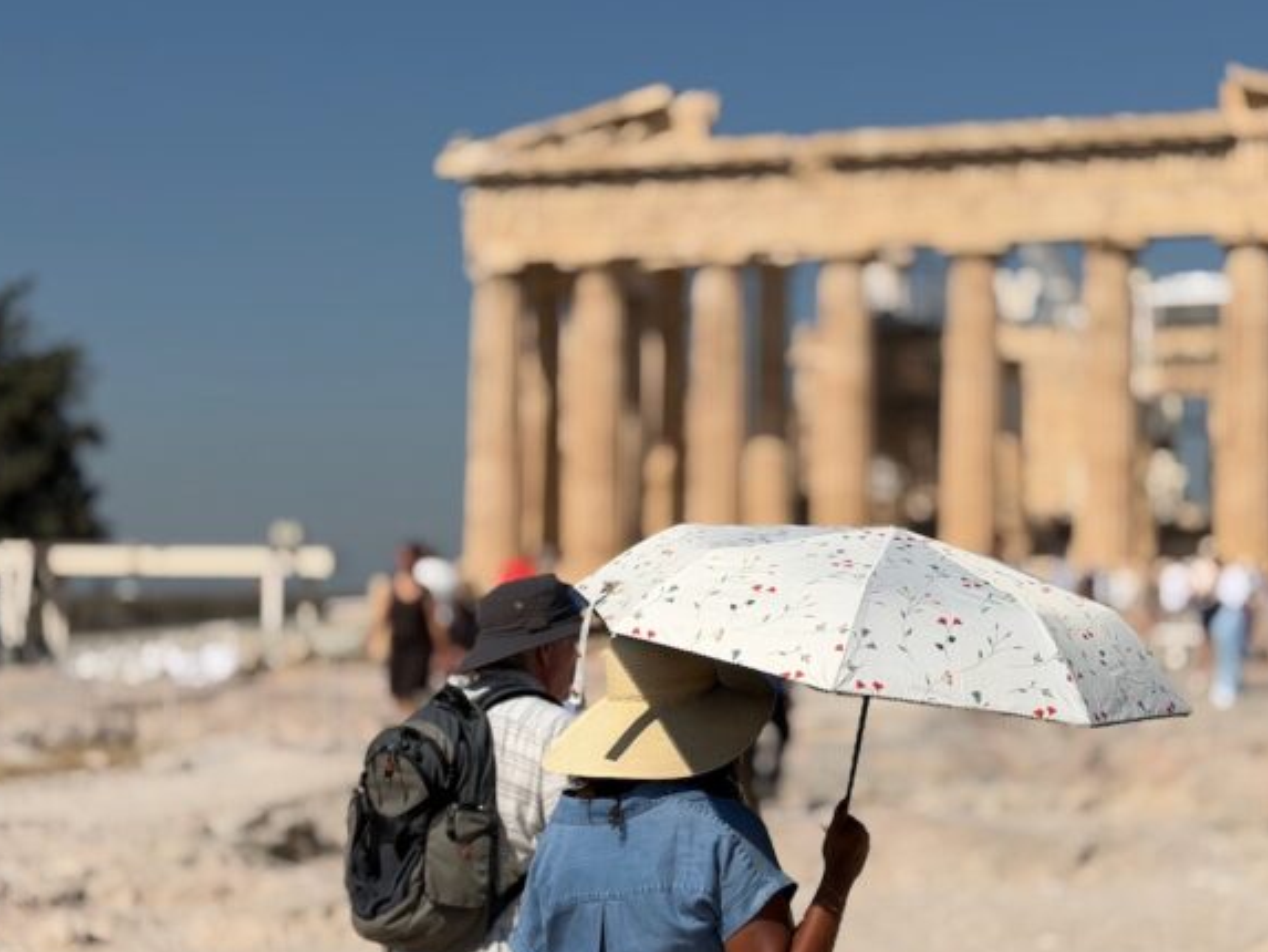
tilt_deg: +0.6
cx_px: 748
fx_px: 2455
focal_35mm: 67
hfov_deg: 28.9
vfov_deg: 21.9
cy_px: 542
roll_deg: -0.1
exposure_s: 1/13333
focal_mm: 6.76
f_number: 1.78
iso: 64
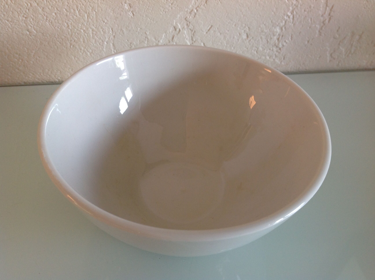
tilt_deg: -44.0
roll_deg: -5.3
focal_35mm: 35
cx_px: 188
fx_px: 379
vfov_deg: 40.6
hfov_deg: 52.7
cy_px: 140
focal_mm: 4.28
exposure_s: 1/15
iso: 64
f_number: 2.4
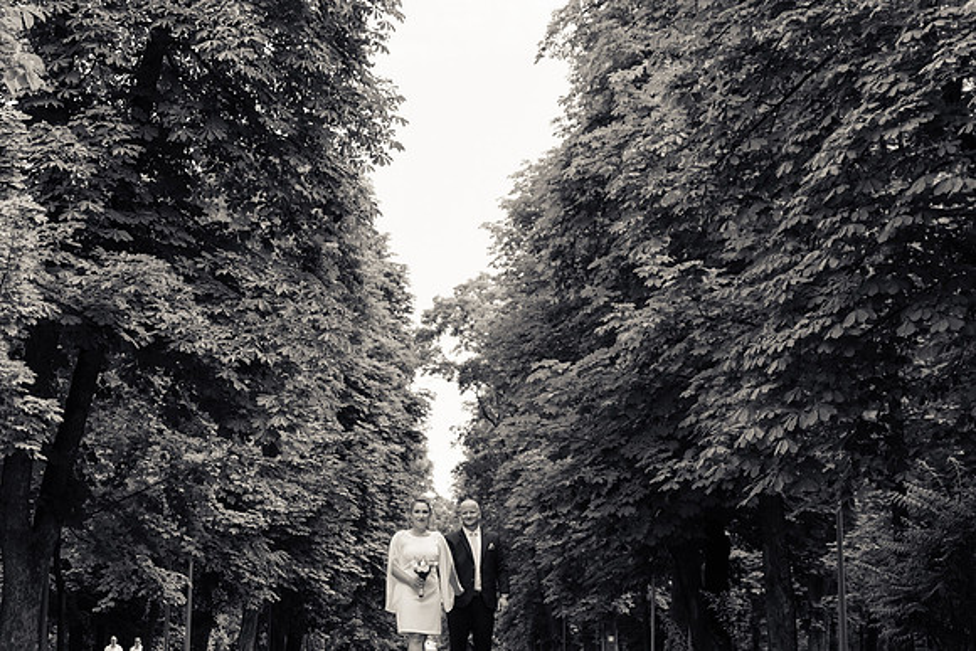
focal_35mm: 70
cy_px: 326
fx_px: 1898
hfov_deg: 28.8
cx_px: 488
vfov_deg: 19.5
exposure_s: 1/800
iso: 160
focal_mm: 70
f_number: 2.8
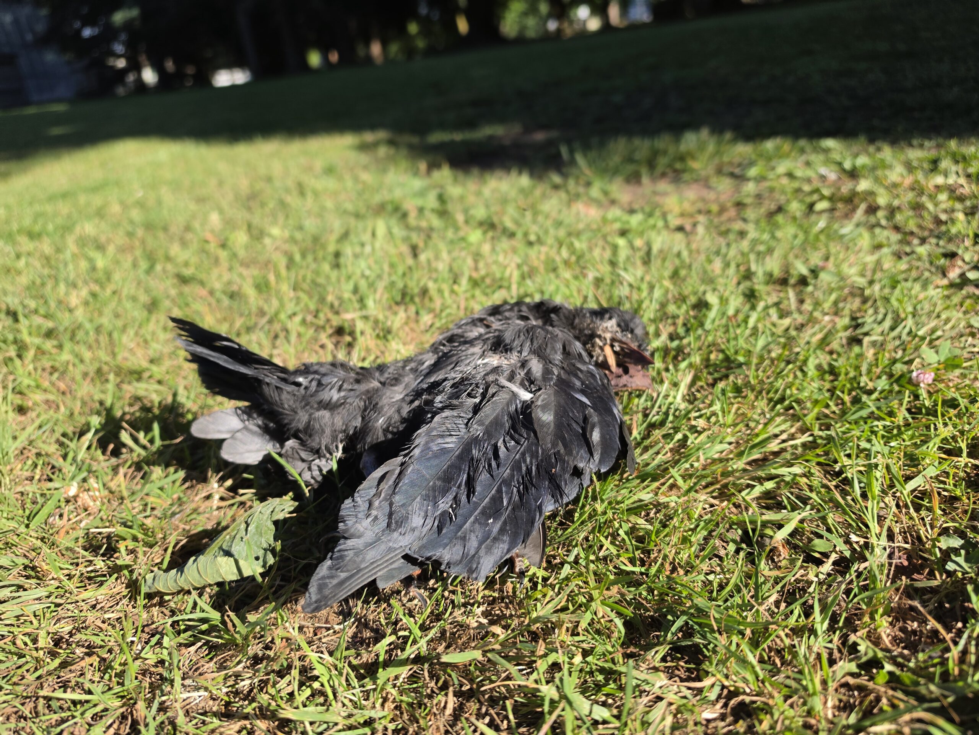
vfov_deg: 58.9
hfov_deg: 73.9
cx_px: 490
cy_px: 368
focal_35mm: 23
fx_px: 650
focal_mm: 6.5
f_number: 1.4
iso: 64
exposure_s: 1/2558
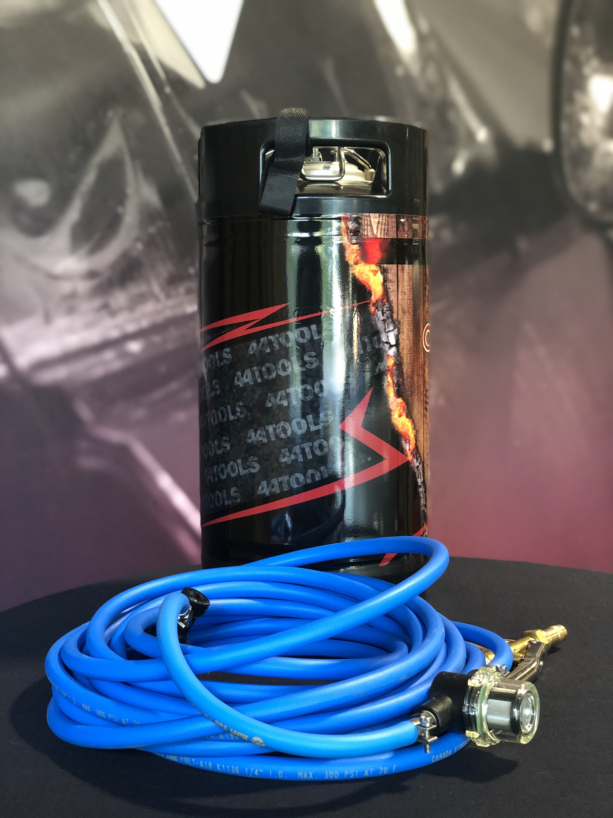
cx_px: 306
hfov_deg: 28.0
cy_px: 409
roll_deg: +0.2
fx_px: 1228
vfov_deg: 36.8
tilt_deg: -5.4
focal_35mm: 52
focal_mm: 6
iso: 160
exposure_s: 1/17
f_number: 2.4
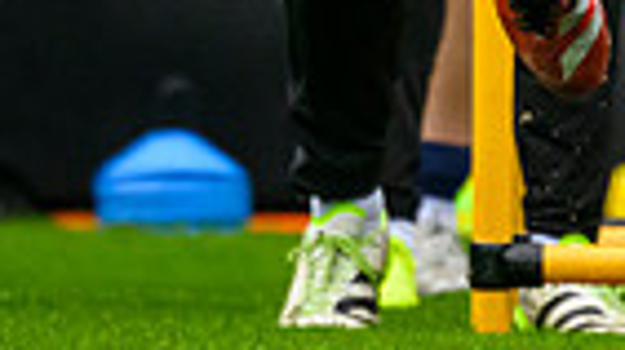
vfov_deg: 0.3
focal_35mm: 3910
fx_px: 64737
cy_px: -543
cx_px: 596
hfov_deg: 0.6
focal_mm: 784
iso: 6400
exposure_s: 1/1250
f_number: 5.6
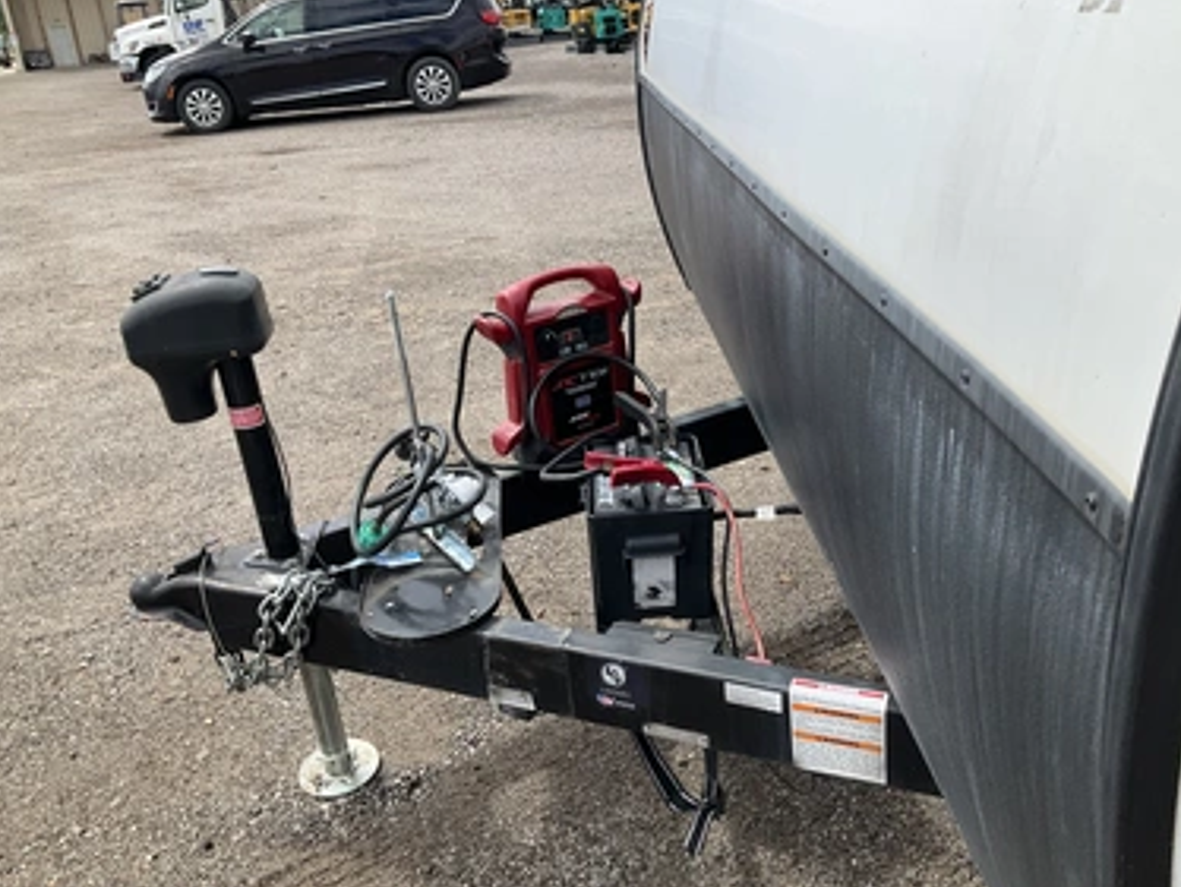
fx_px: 1058
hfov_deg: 58.3
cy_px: 445
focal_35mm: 31
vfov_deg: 45.5
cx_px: 578
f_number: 1.8
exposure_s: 1/1076
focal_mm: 3
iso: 25
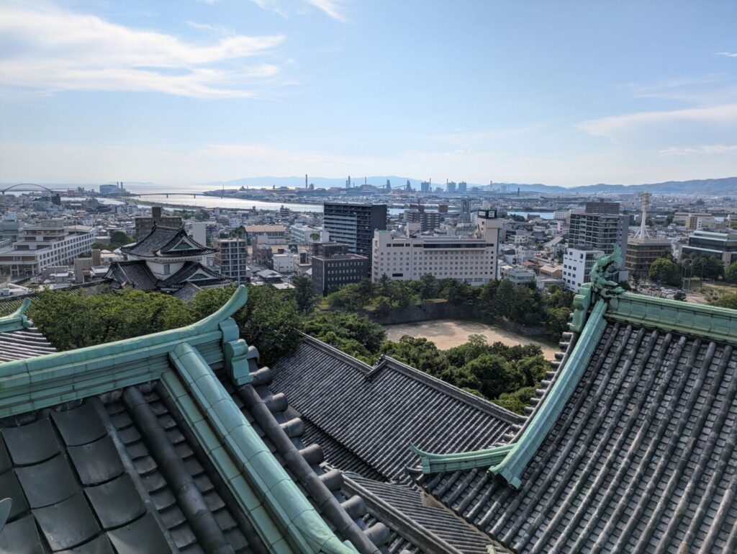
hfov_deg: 69.4
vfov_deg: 54.9
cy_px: 277
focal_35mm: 25
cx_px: 368
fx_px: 533
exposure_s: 1/3378
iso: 46
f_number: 1.89
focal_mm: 5.43
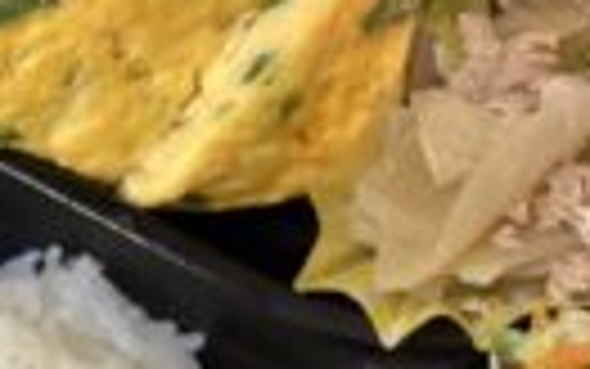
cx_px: 20
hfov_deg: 21.4
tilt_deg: -78.1
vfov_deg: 13.9
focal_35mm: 94
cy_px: 250
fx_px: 1512
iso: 250
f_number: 2.4
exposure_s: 1/60
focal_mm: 3.3
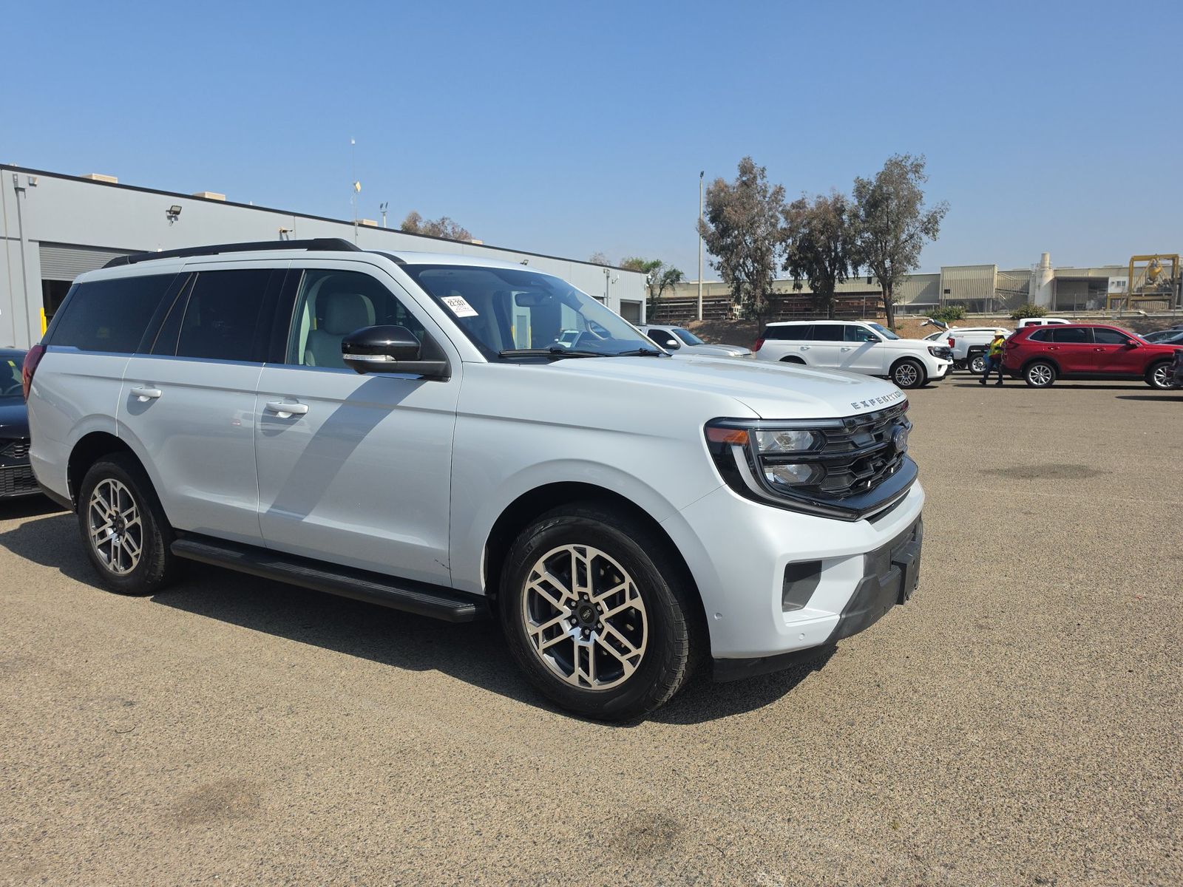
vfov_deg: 58.9
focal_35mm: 23
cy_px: 444
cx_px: 592
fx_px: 786
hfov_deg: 73.9
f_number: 1.4
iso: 65
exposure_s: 1/6353
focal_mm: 6.5
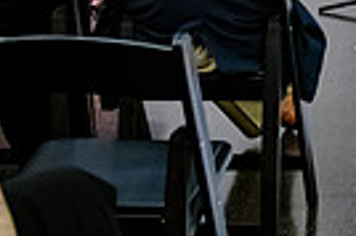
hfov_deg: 14.3
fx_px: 1333
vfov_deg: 9.7
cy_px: -156
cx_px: 515
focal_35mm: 135
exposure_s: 1/100
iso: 4000
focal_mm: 29
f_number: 2.8
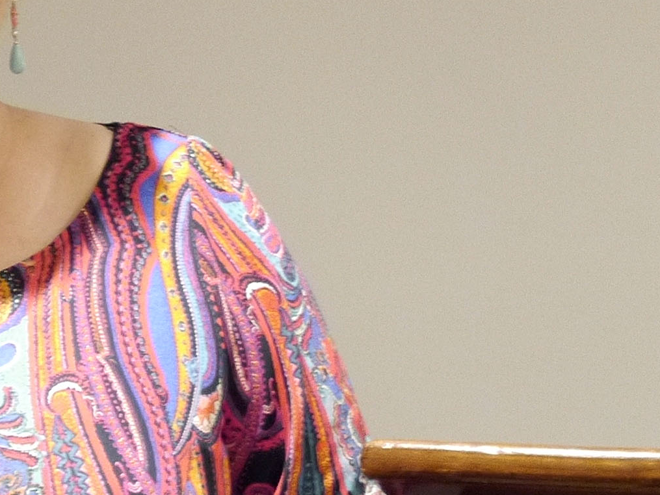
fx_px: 3452
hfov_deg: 10.8
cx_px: 667
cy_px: 525
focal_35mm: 181
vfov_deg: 8.2
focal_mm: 20
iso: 1600
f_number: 4.2
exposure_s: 1/25
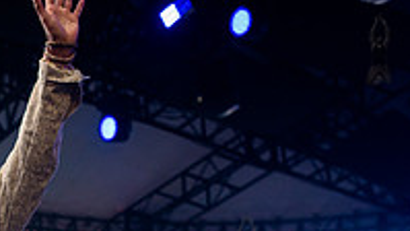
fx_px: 1163
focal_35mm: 107
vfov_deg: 10.9
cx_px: -21
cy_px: 348
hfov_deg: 19.3
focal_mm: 35
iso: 1000
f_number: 3.5
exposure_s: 1/640
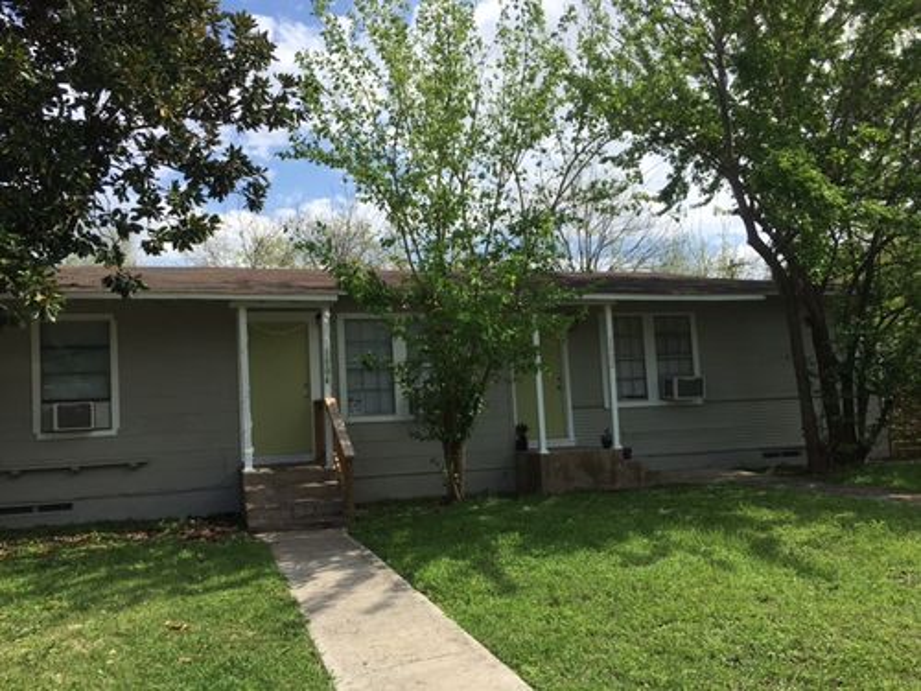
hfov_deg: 61.7
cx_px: 460
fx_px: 772
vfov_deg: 48.2
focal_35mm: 29
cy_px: 346
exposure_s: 1/1451
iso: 25
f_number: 2.2
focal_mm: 4.15
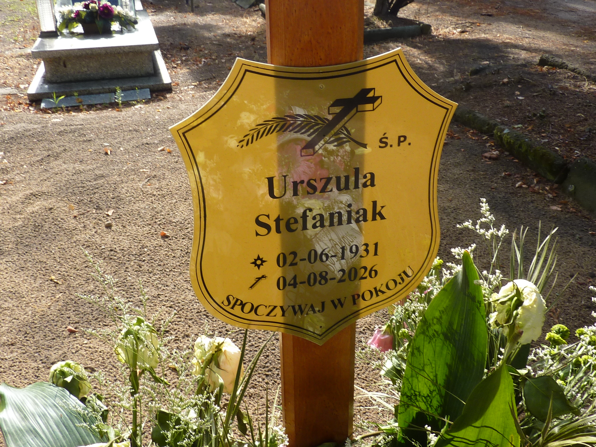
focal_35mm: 35
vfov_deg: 40.7
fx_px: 603
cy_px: 224
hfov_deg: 52.6
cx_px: 298
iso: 80
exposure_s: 1/125
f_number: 4
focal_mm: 4.1
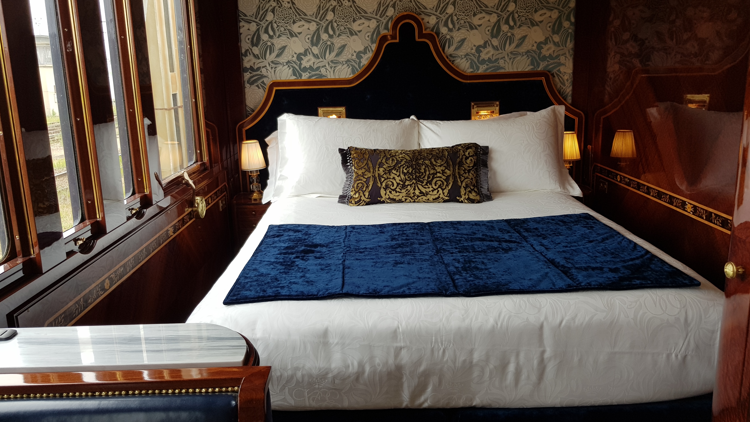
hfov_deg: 66.1
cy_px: 210
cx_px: 370
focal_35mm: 29
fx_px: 577
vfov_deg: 40.2
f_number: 1.7
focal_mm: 4.2
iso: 40
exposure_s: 1/154
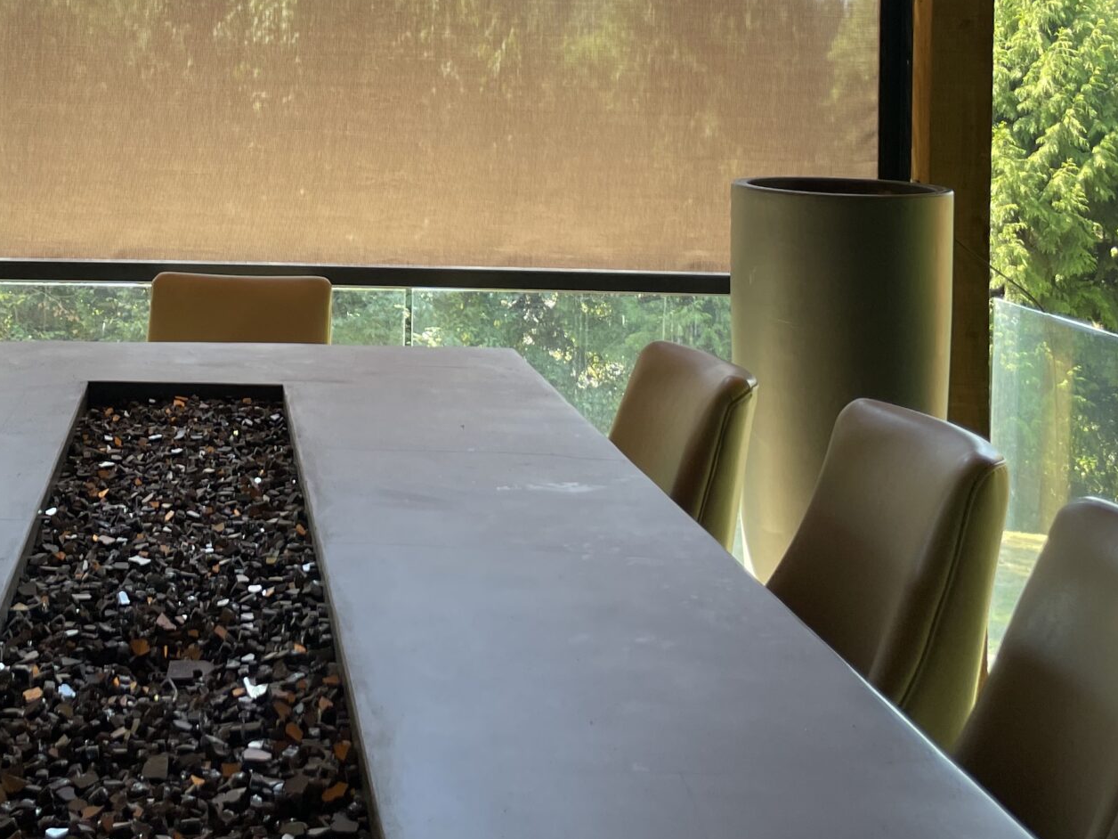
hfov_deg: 34.9
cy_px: 75
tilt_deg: +0.2
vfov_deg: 26.5
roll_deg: -1.0
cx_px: 208
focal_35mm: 53
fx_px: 1712
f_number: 1.6
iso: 64
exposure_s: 1/121
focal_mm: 4.2
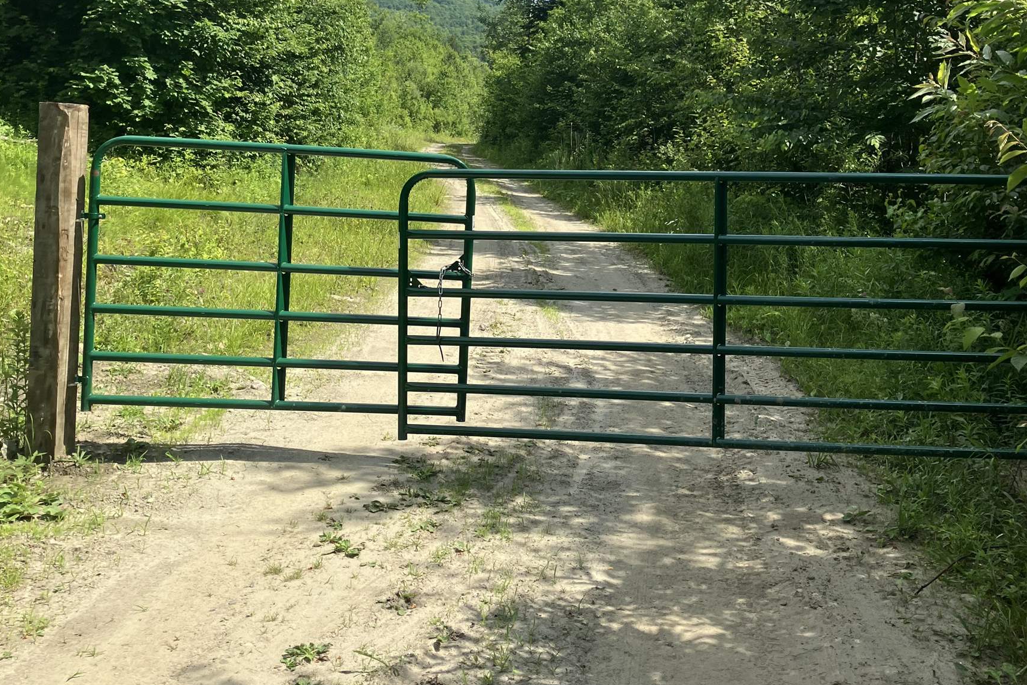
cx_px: 513
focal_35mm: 39
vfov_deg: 33.9
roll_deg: -0.4
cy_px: 226
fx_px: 1113
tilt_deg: -2.8
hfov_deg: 49.5
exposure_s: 1/1517
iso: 32
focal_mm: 3.99
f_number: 1.8
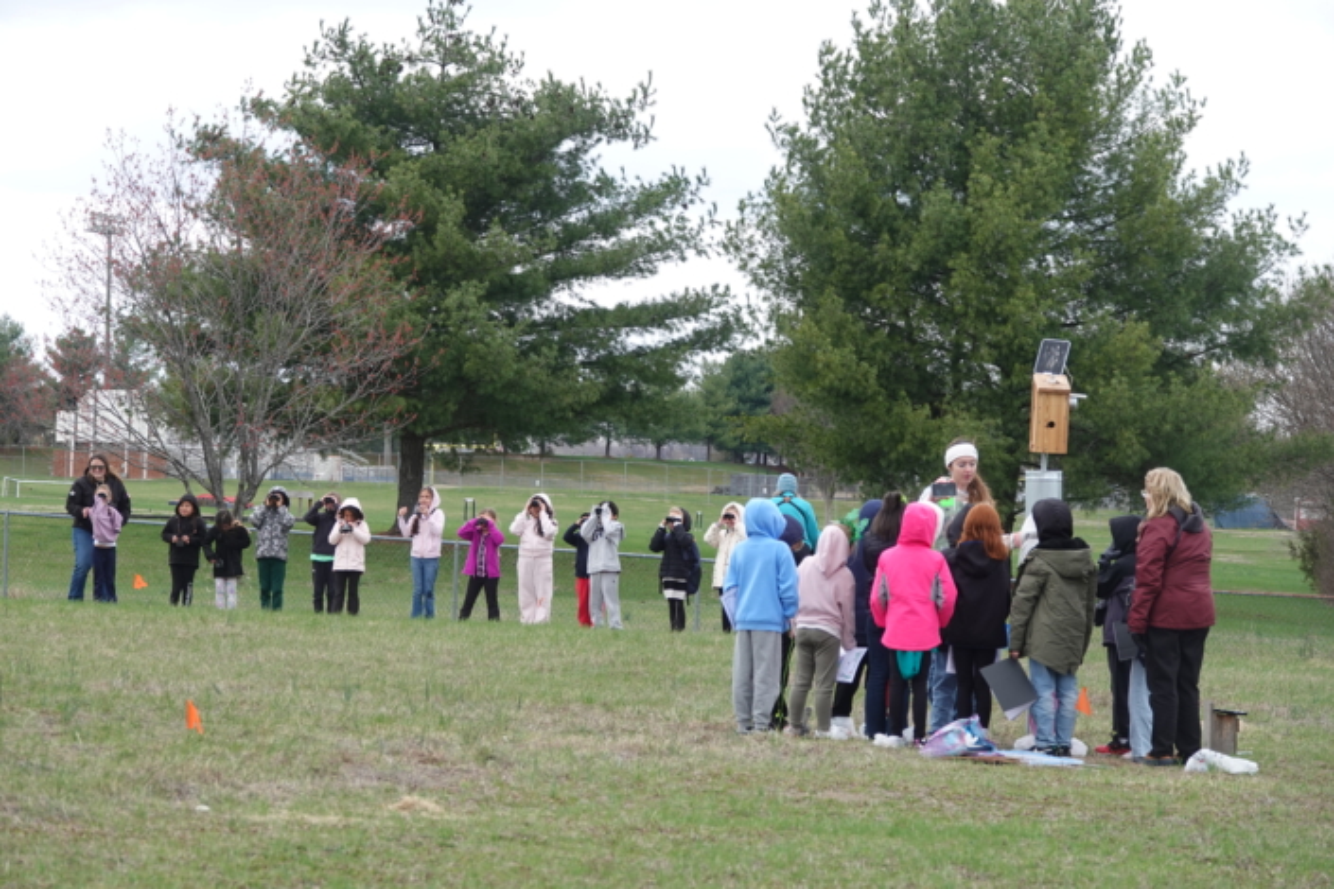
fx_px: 5150
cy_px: 444
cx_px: 667
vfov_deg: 9.9
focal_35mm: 139
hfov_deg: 14.8
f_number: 4
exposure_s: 1/250
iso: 100
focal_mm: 51.14
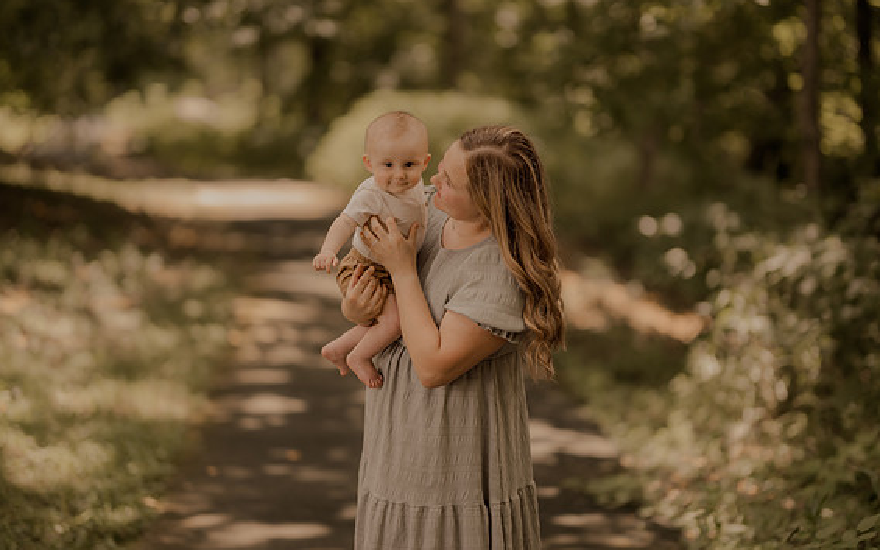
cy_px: 281
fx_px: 2134
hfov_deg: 23.3
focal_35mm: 89
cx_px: 438
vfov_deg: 14.7
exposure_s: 1/1000
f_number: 1.4
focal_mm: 85
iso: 160
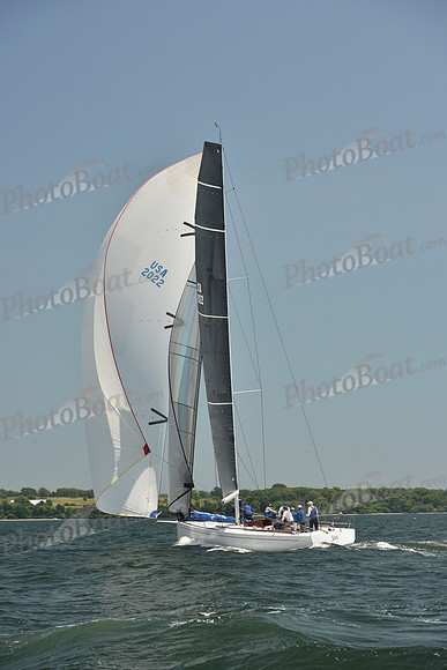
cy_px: 335
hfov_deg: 19.5
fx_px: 1303
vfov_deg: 28.8
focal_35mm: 70
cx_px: 224
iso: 250
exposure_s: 1/640
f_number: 6.3
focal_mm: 70
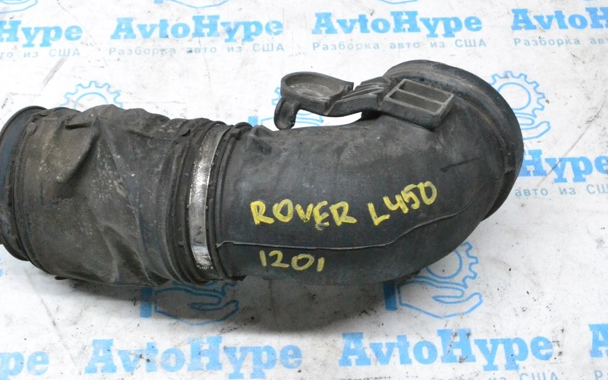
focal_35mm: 50
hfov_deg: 40.2
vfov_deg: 25.8
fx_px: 828
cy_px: 154
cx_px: 258
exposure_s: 1/125
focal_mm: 28
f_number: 10
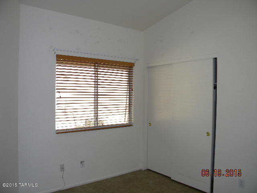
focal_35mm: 28
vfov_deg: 49.7
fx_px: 208
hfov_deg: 63.4
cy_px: 96
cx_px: 128
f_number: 3.5
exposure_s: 1/137
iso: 80
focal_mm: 5
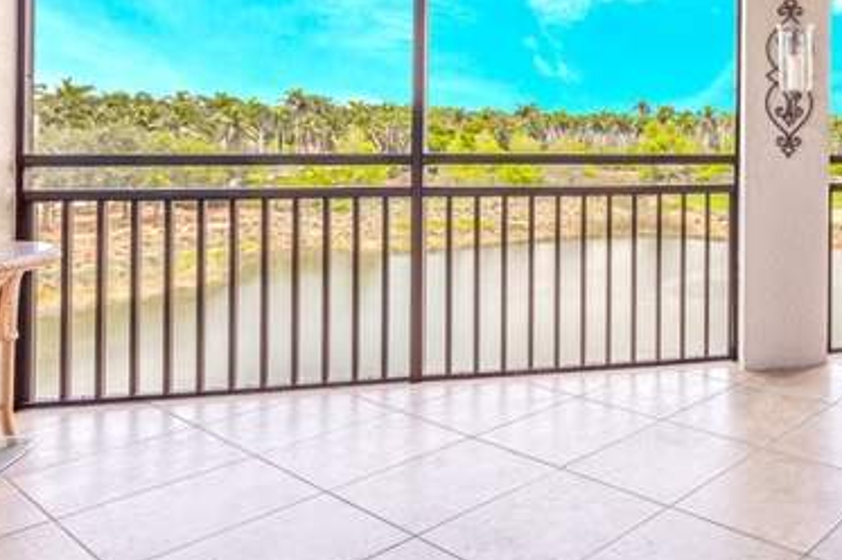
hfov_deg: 51.3
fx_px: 701
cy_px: 129
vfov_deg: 42.0
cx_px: 819
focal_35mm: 30
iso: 125
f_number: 11
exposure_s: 1/20
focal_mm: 14
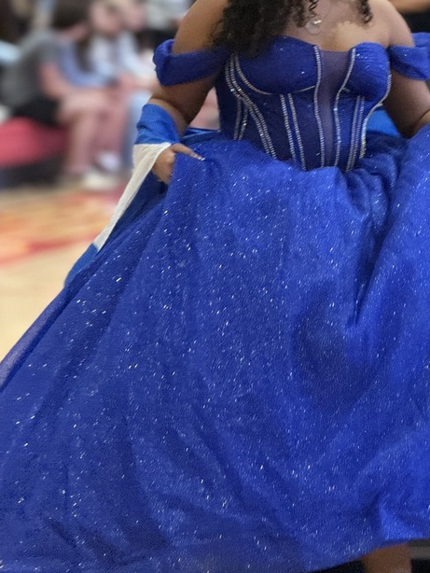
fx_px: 3310
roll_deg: -1.5
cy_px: 228
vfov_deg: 9.9
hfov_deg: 7.4
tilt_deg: -5.1
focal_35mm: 200
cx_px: 354
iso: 500
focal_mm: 15.66
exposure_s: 1/60
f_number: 2.8
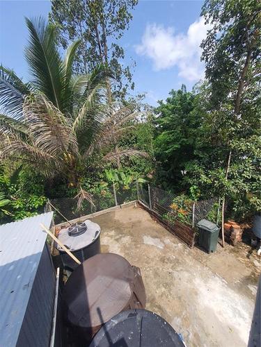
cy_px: 174
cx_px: 130
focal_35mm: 13
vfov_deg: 106.2
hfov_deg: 89.9
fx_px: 131
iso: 50
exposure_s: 1/956
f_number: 2.2
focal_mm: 1.74
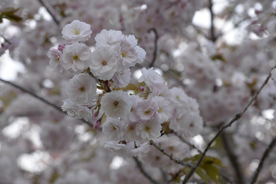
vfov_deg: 12.2
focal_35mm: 112
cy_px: 92
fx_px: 859
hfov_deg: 18.3
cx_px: 138
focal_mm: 112
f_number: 5.6
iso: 400
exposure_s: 1/500
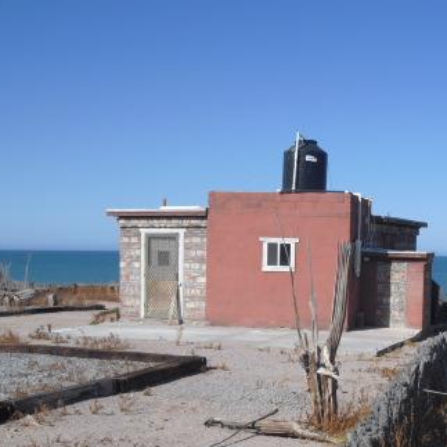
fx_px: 920
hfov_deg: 27.2
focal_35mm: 63
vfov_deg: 27.1
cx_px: 289
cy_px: 303
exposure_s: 1/200
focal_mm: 6.3
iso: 64
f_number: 7.8
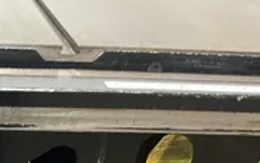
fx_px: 496
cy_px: 209
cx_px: -31
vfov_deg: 17.5
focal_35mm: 70
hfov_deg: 26.8
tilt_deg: -34.0
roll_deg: -3.0
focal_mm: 3
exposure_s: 1/30
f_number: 1.8
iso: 400
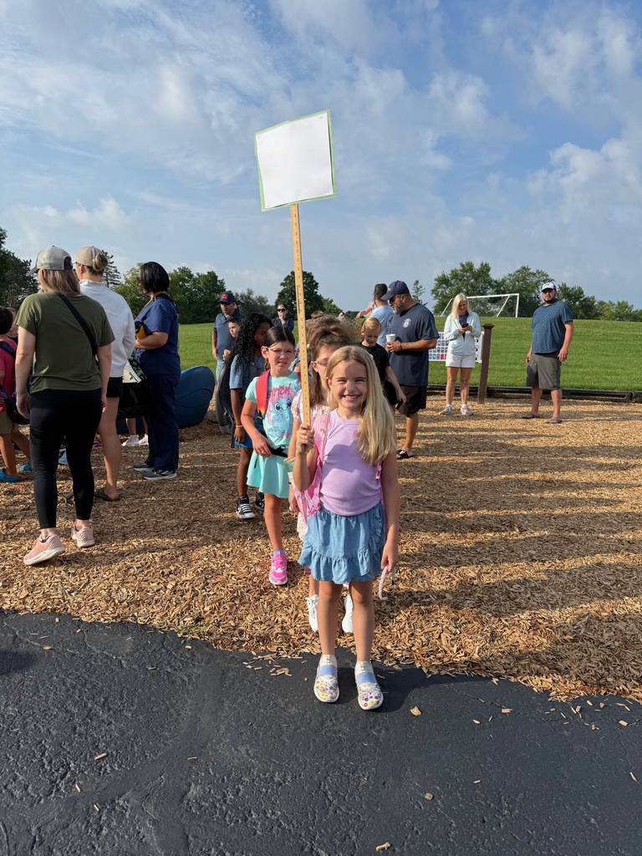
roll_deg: -1.3
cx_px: 321
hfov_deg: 56.8
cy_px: 428
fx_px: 593
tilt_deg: -8.2
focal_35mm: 24
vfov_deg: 71.6
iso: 80
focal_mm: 6.76
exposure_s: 1/3584
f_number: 1.78
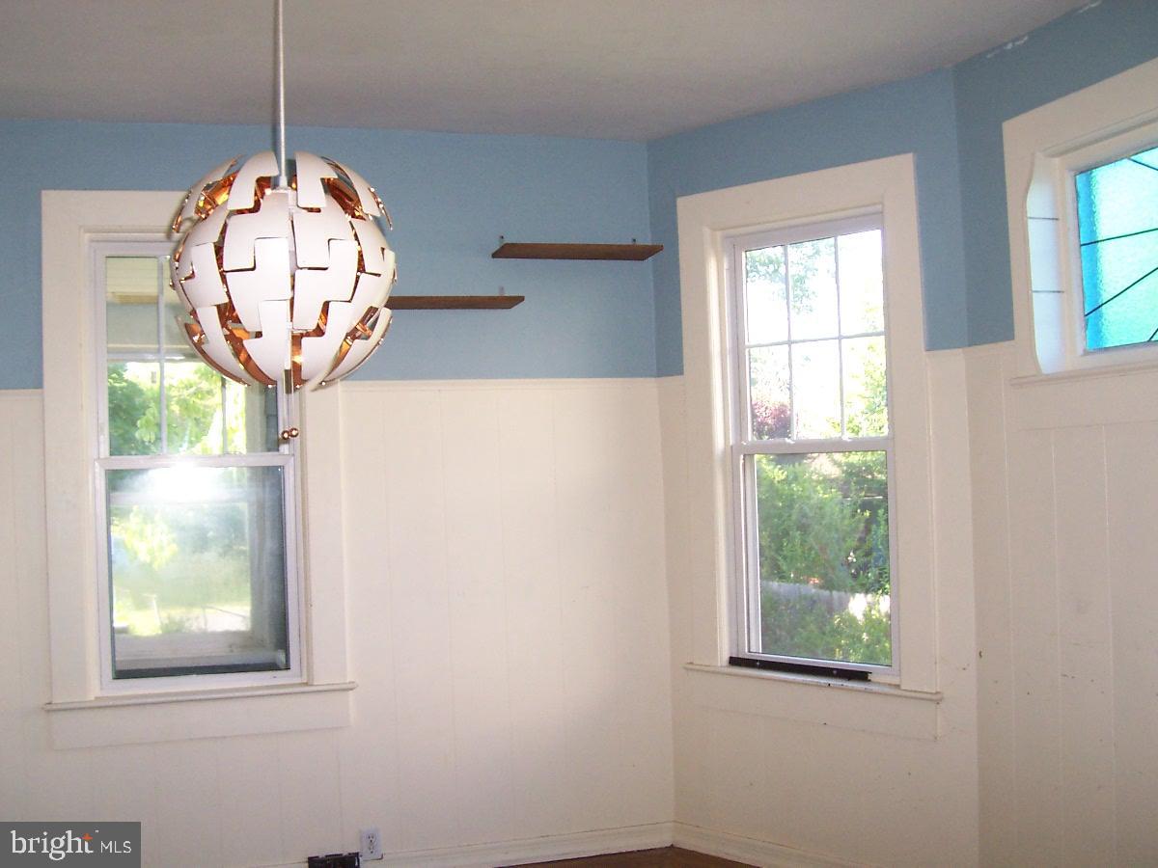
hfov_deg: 50.1
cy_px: 434
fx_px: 1238
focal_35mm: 37
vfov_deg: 38.7
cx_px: 579
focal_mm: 5.6
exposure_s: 1/60
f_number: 2.8
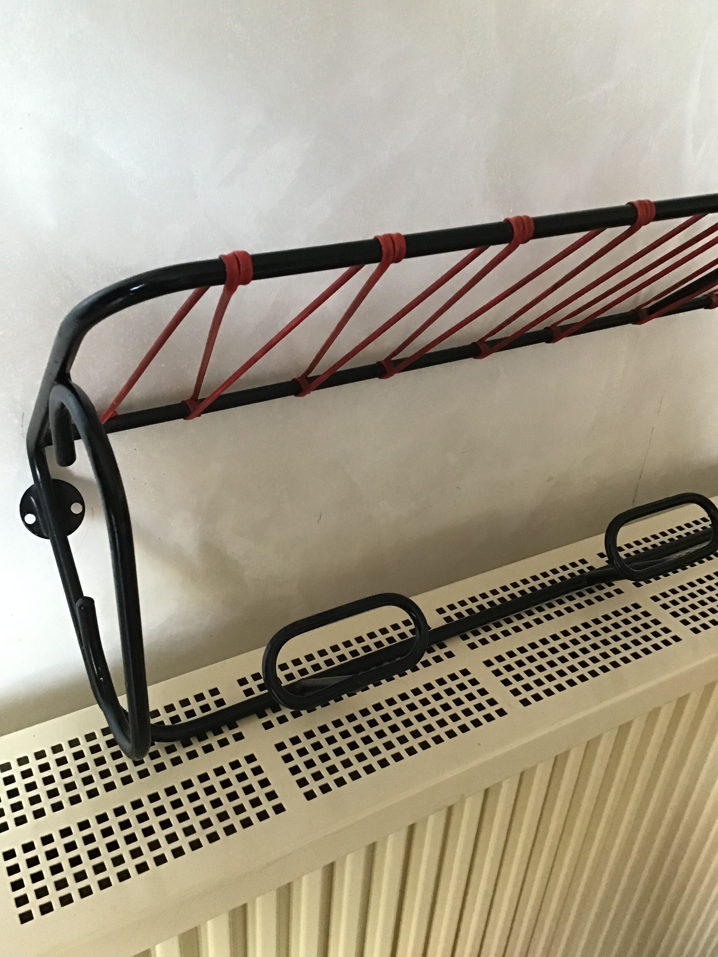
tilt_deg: -32.6
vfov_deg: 58.4
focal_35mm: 31
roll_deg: -0.5
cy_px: 478
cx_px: 359
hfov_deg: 45.4
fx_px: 857
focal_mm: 3.3
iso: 160
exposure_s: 1/33
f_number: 2.4
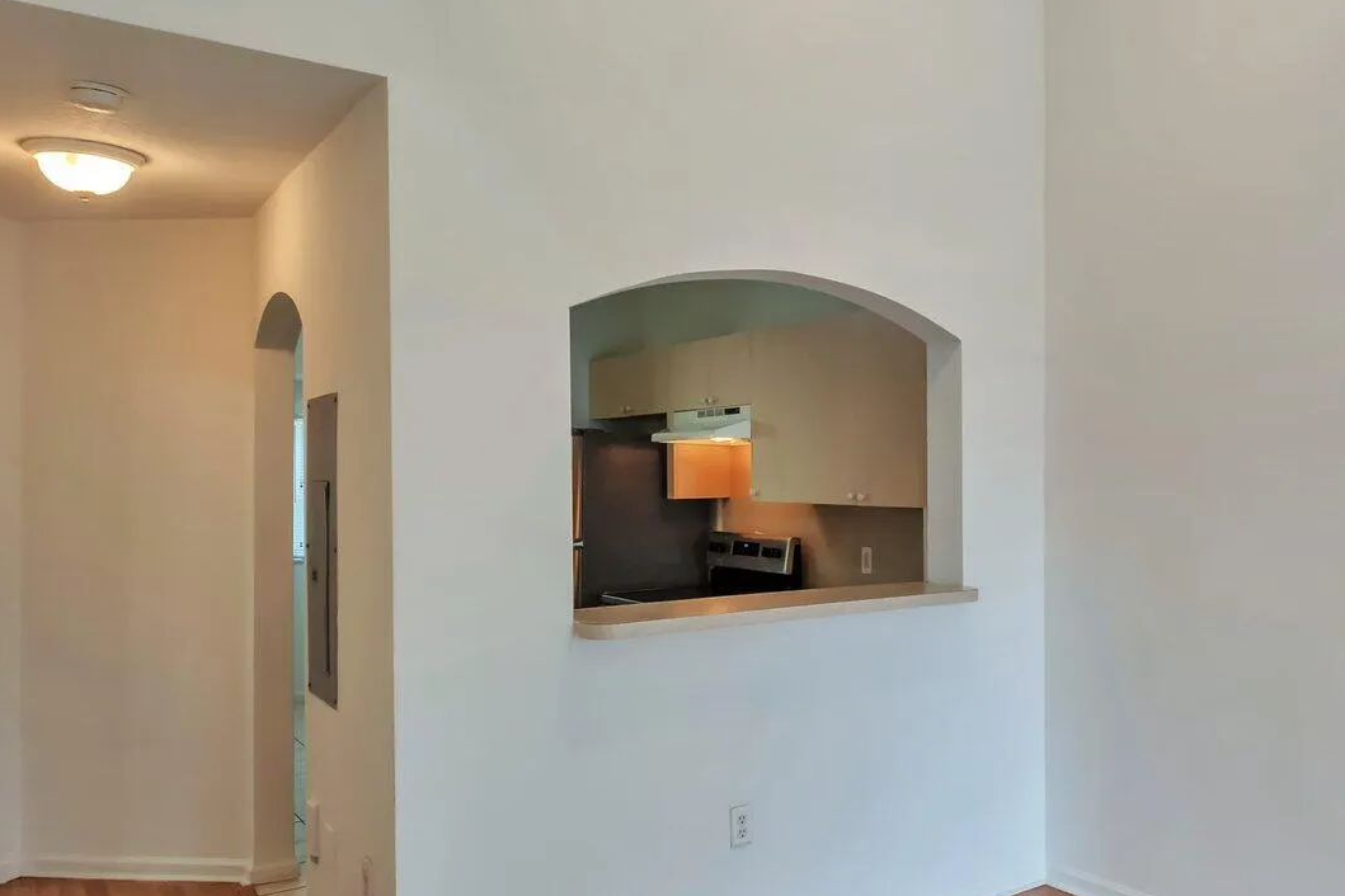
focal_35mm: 29
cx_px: 1014
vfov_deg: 44.9
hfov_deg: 60.1
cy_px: 407
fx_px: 1083
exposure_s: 1/25
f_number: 8
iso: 800
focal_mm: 10
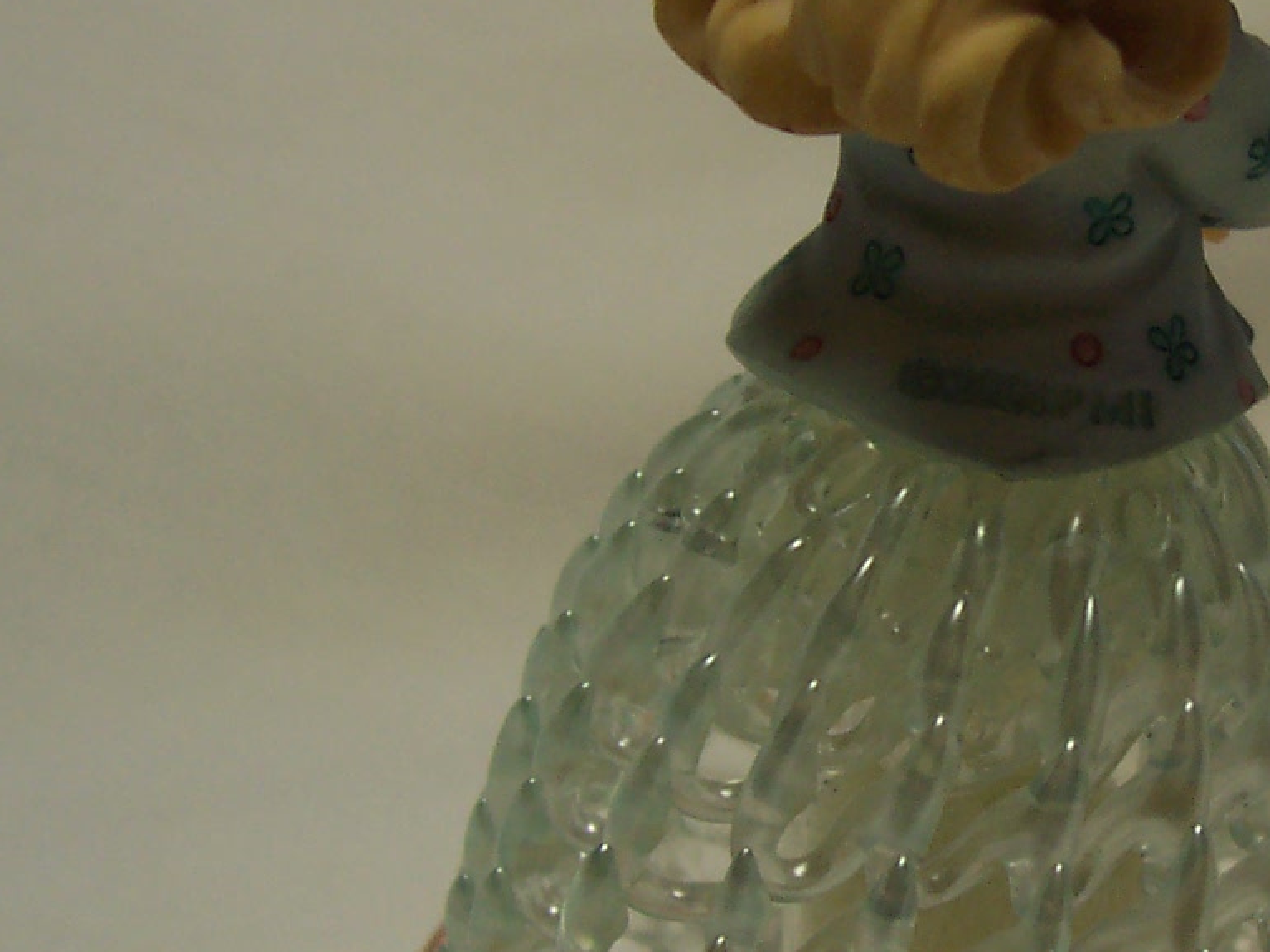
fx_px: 2934
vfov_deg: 18.4
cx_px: 1185
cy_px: 511
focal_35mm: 80
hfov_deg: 23.7
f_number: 2.8
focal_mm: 5.6
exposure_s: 1/180
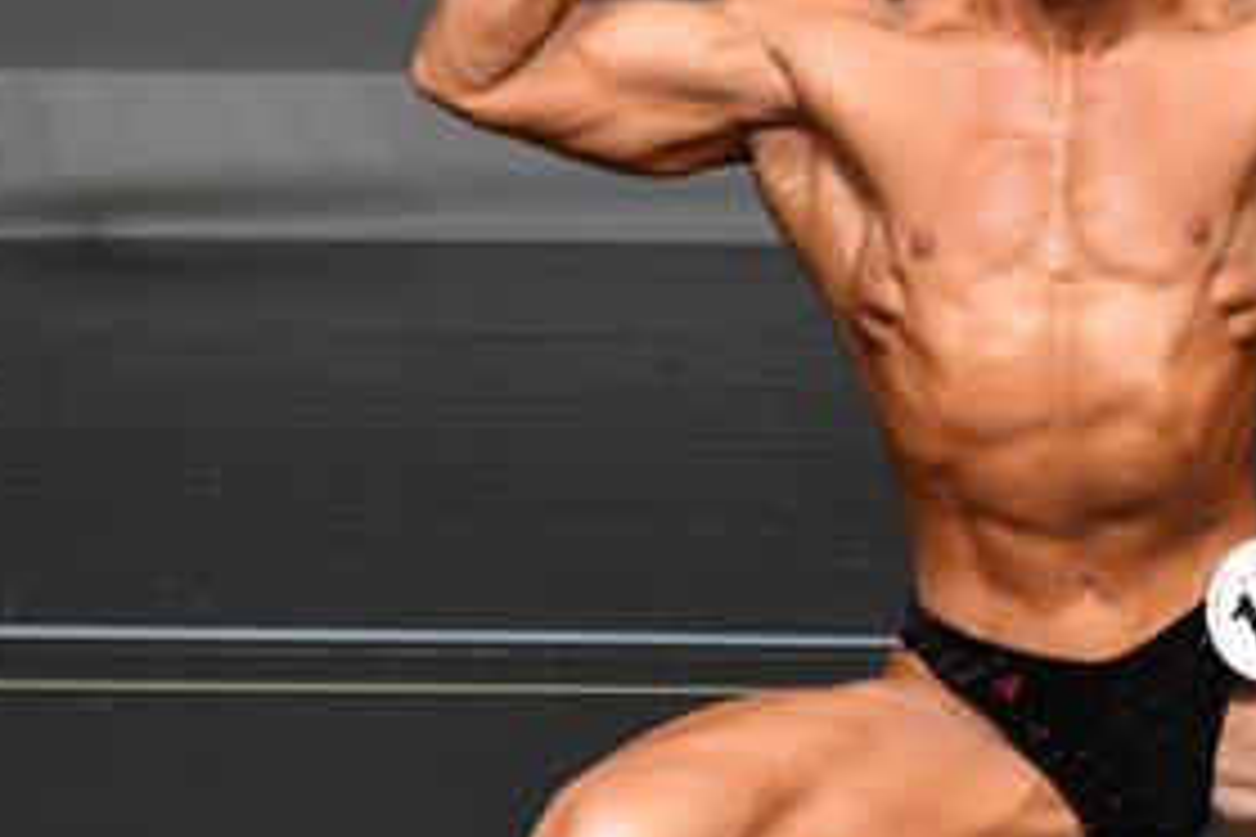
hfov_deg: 1.7
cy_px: 220
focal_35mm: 1249
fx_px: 43573
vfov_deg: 1.1
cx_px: 1245
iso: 2500
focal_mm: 300
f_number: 5.6
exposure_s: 1/400
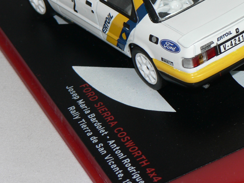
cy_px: -5
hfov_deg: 10.1
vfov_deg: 7.6
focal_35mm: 195
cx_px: 160
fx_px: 1375
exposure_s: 1/60
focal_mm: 15.5
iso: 80
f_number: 4
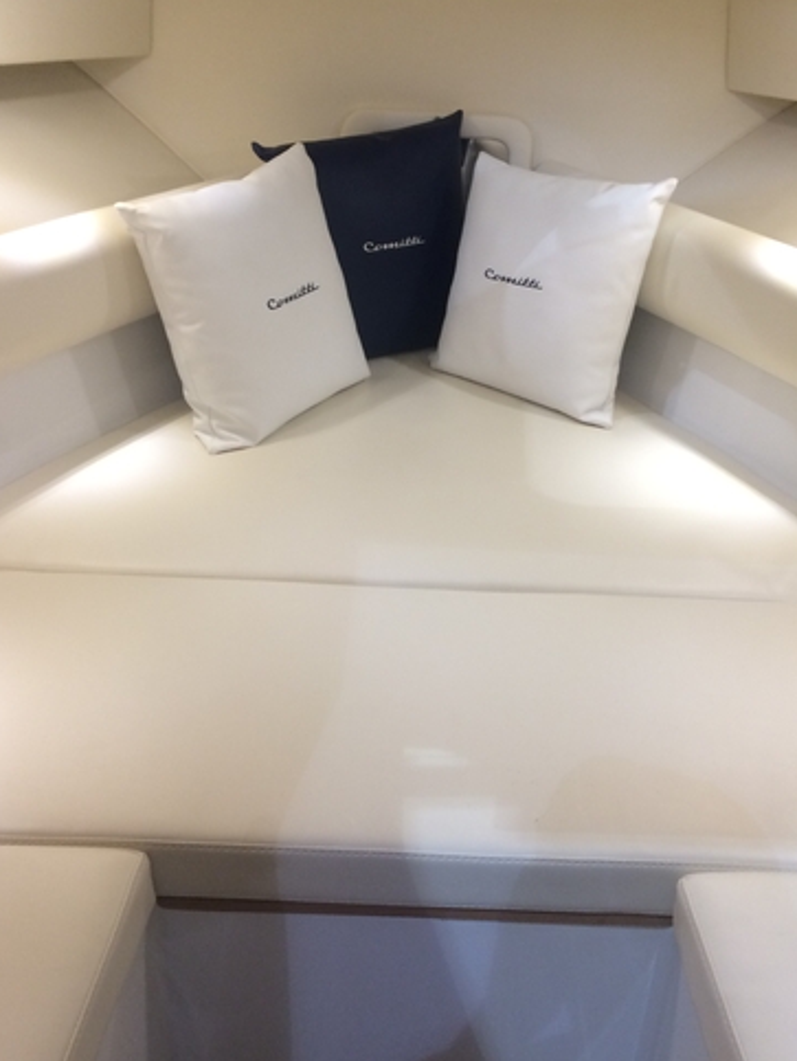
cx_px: 426
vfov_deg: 51.3
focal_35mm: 36
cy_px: 507
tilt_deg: -23.5
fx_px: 1104
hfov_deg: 39.7
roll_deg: -0.8
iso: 100
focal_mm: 4.15
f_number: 2.2
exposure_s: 1/30
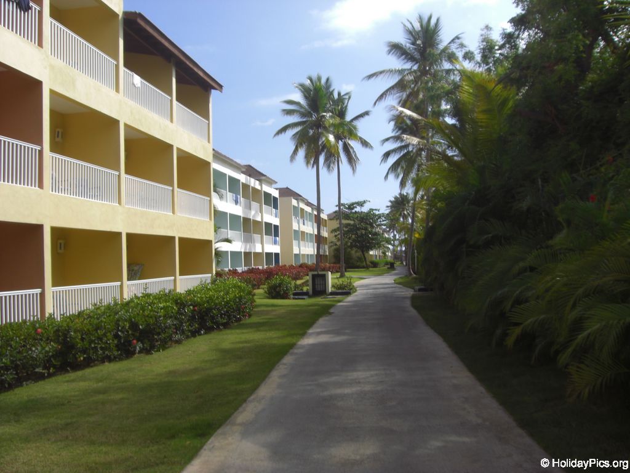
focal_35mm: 38
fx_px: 692
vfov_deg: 37.7
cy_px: 236
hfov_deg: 49.0
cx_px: 315
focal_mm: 6.2
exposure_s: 1/160
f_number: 8
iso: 64
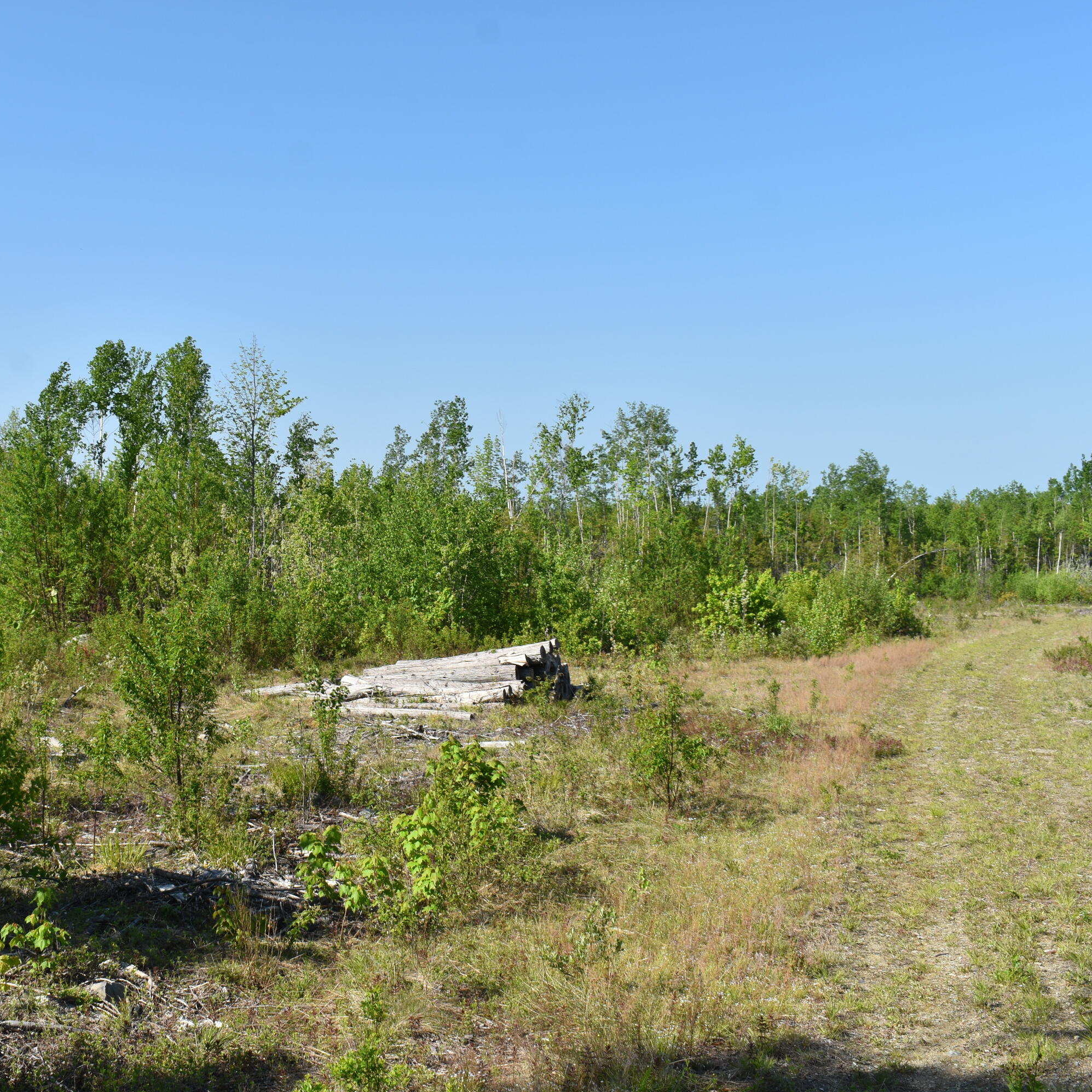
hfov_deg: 36.4
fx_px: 1642
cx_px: 357
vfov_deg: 36.8
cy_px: 545
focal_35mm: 46
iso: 100
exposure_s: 1/200
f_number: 10
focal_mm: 24
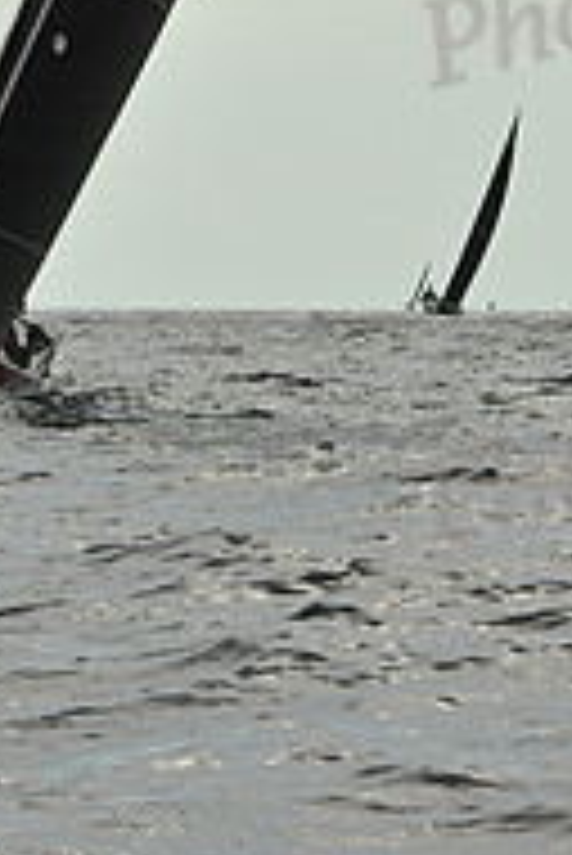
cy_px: -198
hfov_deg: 2.7
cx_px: 191
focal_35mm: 503
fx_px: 11965
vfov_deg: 4.1
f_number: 14
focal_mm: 165
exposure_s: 1/1000
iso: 320
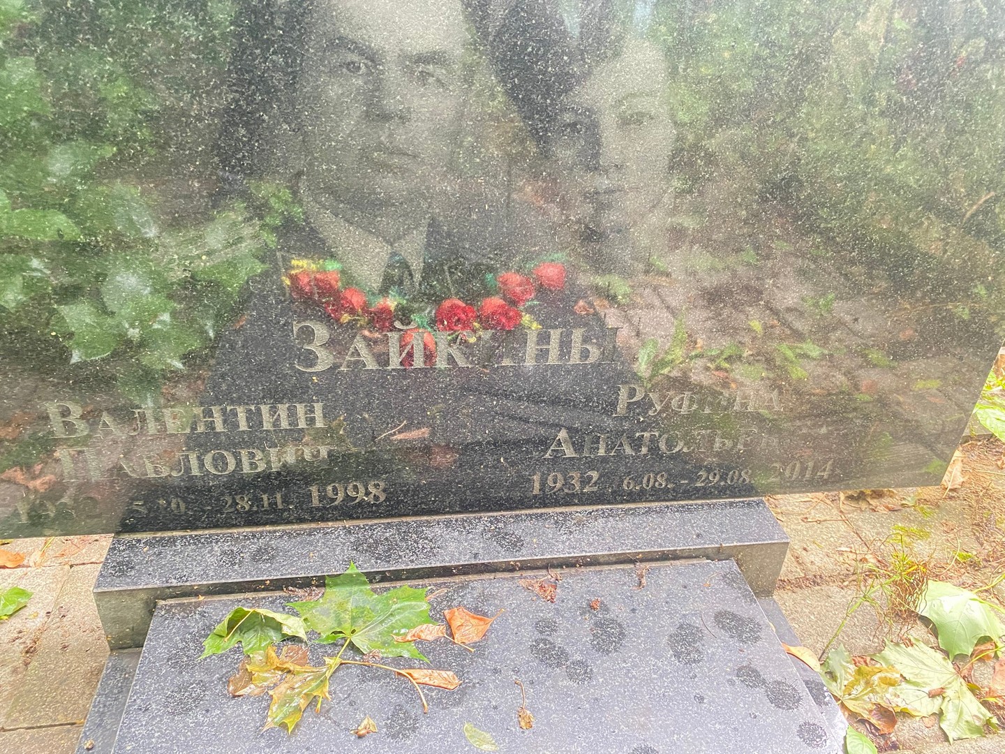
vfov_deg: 53.1
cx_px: 502
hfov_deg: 67.3
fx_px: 755
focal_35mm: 26
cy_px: 377
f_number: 1.8
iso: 500
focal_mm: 4.25
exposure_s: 1/49
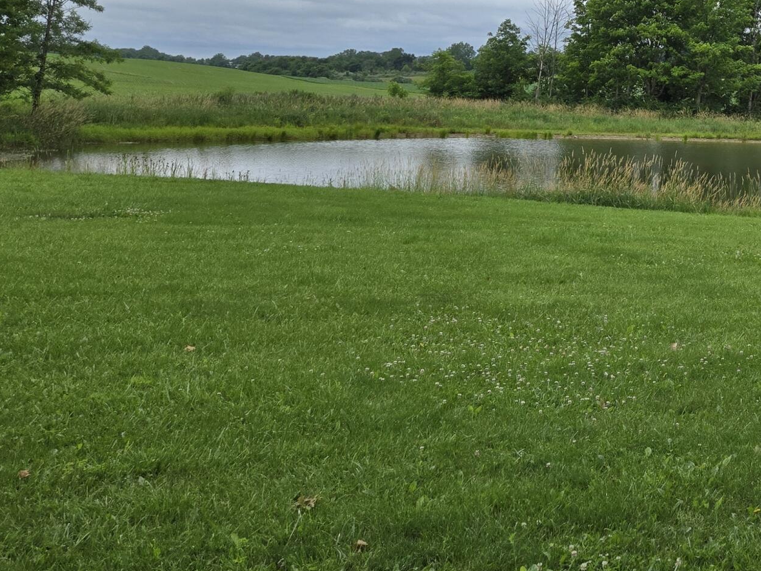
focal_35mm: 55
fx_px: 1209
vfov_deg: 25.6
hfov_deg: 31.8
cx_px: 789
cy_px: 44
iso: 80
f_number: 1.8
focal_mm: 5.4
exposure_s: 1/1546
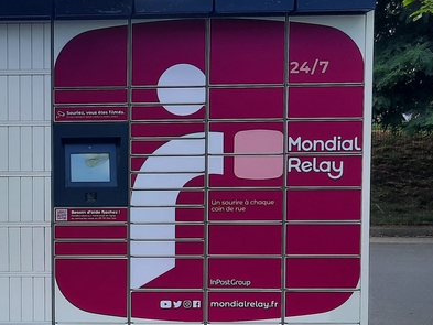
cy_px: 193
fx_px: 763
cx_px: -9
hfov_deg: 29.4
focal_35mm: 61
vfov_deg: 24.0
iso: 32
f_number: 2
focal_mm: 4.6
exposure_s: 1/703
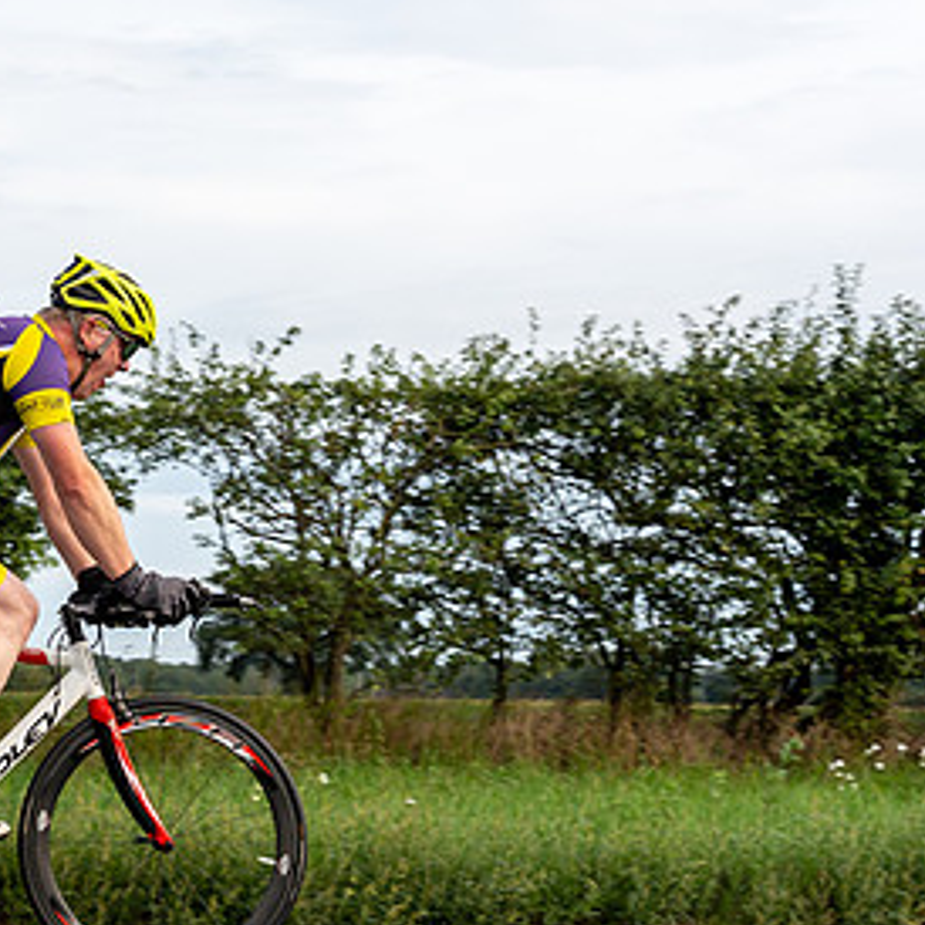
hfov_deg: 16.8
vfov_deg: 17.4
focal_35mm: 100
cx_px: -134
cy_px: 462
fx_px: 3023
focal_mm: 40
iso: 160
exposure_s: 1/640
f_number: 5.6
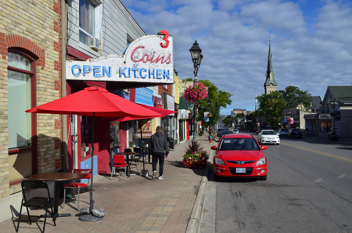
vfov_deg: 39.8
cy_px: 116
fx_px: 322
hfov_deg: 57.3
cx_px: 176
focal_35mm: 33
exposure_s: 1/800
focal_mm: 22
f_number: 8
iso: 100
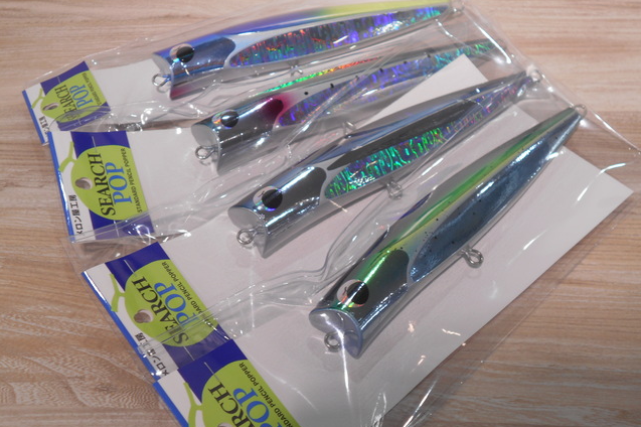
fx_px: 819
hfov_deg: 42.8
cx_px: 320
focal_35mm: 46
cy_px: 207
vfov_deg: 29.2
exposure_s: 1/40
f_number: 4.2
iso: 80
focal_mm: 7.7
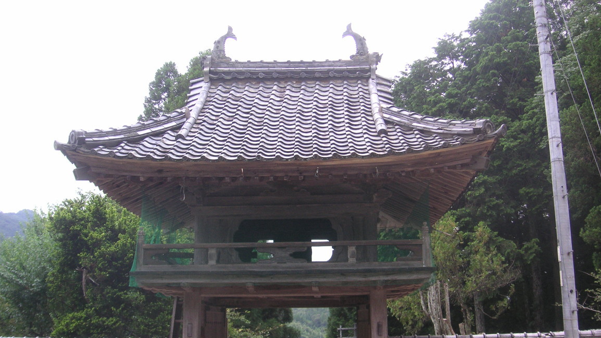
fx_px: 669
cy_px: 201
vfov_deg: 28.3
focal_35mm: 42
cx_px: 304
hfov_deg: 48.4
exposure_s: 1/180
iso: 50
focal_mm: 6.1
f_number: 2.8
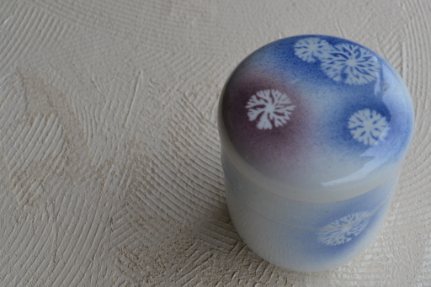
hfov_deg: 33.4
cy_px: 162
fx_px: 718
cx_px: 227
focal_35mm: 60
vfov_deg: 22.6
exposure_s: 1/125
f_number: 5.6
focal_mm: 32
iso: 110
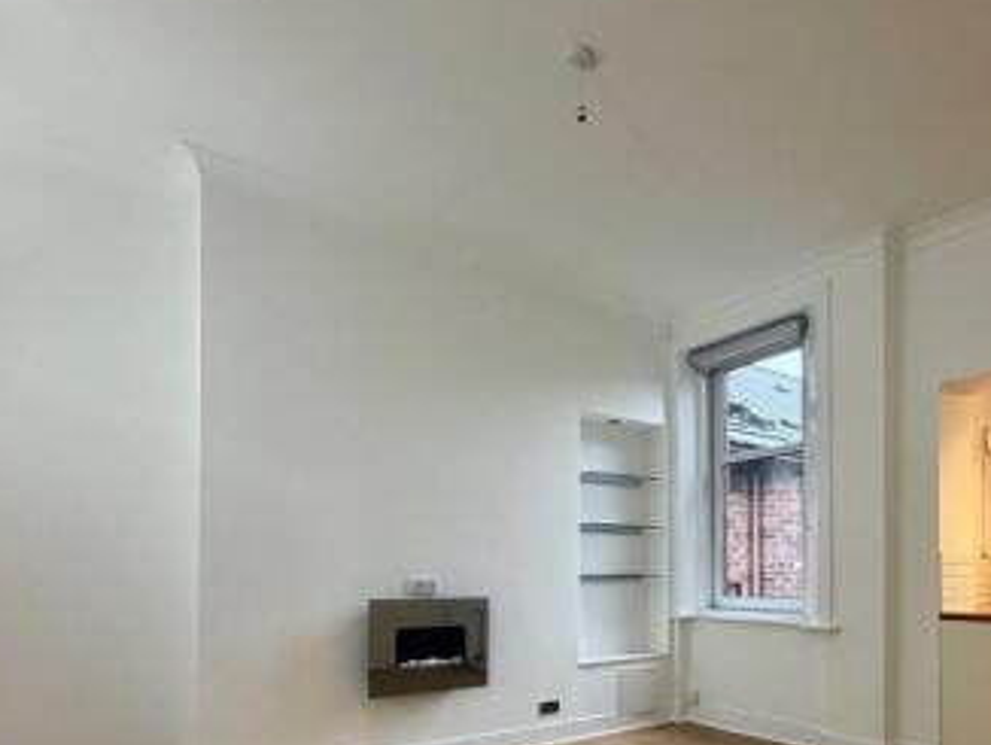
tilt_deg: +0.3
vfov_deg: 52.2
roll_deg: +0.4
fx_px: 716
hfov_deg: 66.2
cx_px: 710
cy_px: 570
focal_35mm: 25
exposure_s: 1/50
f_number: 2.2
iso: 320
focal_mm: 2.22
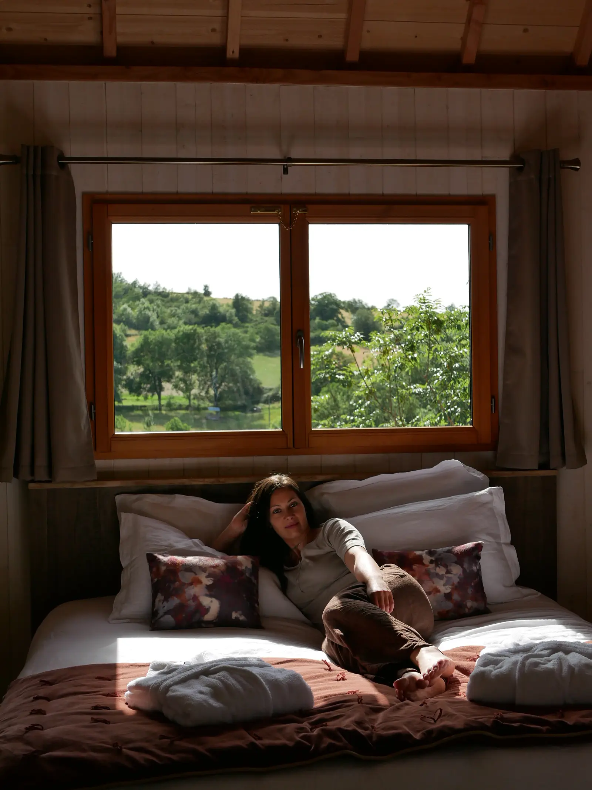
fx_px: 1140
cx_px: 296
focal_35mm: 50
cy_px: 395
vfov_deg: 38.2
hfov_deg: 29.1
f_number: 4.5
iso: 200
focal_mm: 25
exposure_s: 1/800
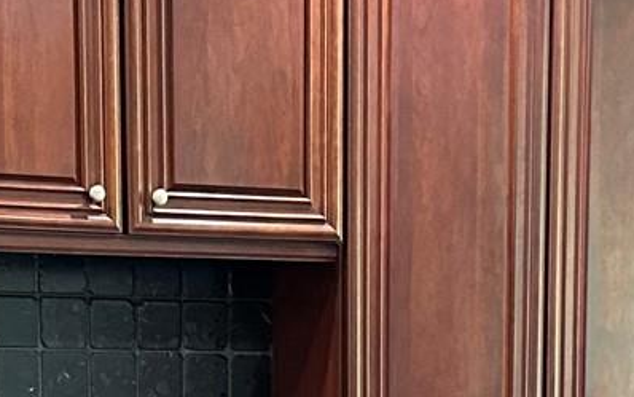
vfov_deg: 9.5
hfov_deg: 15.9
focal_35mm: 131
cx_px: 285
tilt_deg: -9.4
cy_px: 730
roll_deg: -0.3
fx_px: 2264
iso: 640
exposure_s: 1/60
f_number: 1.78
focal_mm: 6.86
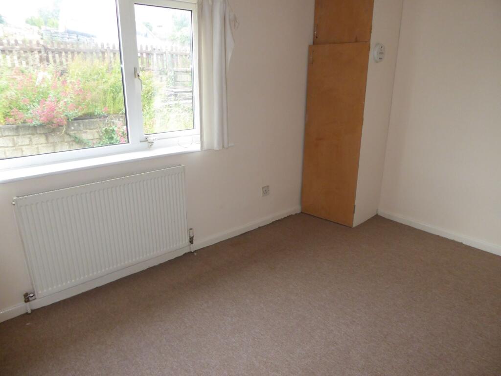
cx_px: 250
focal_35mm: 24
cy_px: 188
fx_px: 347
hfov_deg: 71.6
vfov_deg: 56.8
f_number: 3.5
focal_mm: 4.3
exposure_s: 1/60
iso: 400
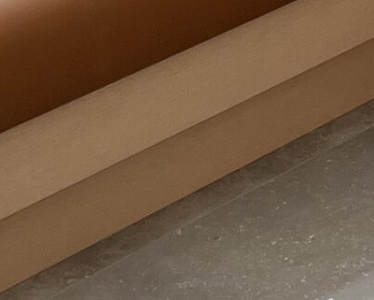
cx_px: 708
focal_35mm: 162
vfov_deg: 9.0
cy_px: -297
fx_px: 1794
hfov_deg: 11.0
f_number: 1.6
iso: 100
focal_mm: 5.1
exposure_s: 1/100
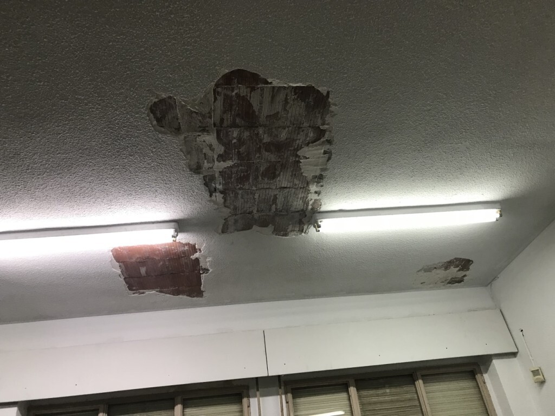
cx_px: 278
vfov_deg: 49.7
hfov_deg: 63.4
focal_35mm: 28
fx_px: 449
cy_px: 208
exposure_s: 1/33
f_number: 1.8
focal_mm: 3.99
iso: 25
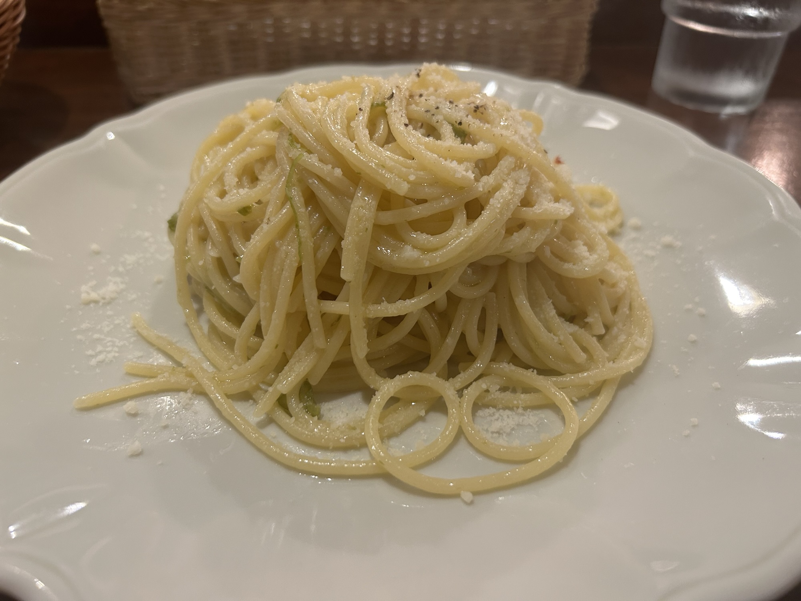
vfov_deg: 53.1
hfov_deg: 67.3
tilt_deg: -38.2
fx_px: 602
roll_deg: -0.1
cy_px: 300
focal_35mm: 26
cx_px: 400
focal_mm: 5.7
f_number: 1.5
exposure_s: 1/50
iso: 160
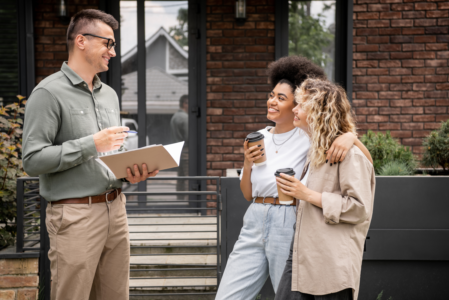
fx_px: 873
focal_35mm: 70
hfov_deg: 28.8
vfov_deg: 19.5
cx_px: 224
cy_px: 150
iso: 100
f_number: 4
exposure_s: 1/160
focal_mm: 70
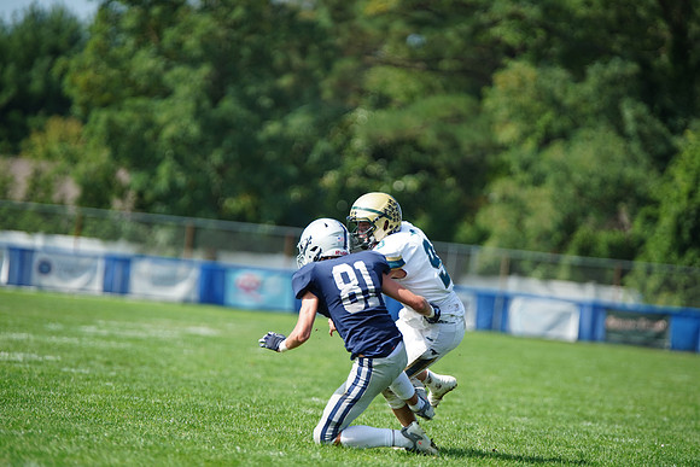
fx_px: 4804
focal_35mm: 247
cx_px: 350
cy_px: 234
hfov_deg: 8.3
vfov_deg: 5.6
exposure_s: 1/3200
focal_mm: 247
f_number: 2.8
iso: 400
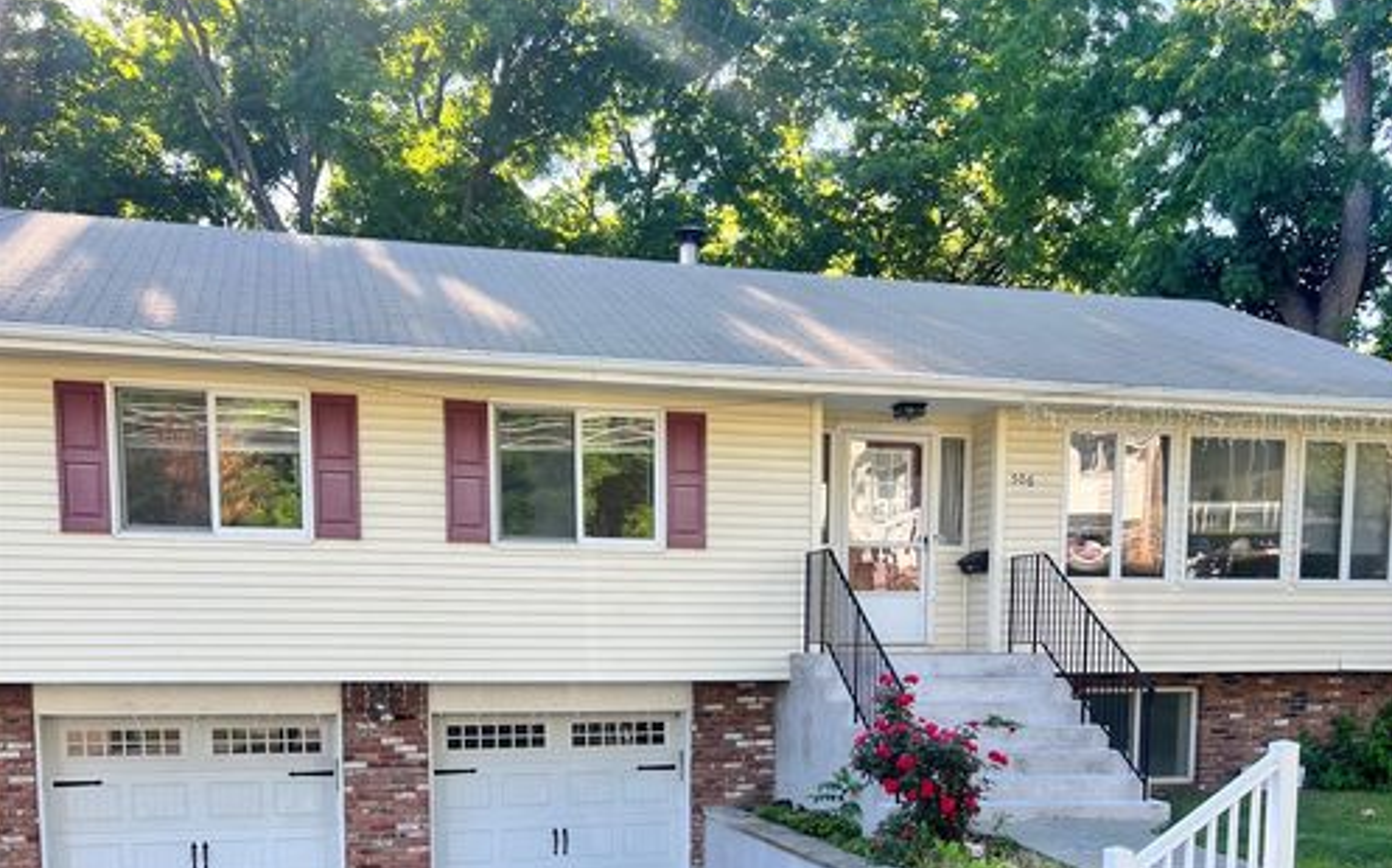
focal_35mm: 37
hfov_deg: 52.8
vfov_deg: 32.5
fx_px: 1403
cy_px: 799
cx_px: 697
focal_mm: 5.7
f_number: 1.5
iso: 50
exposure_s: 1/486
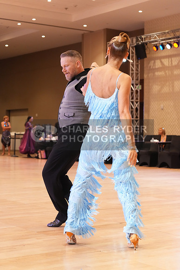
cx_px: 90
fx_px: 525
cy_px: 135
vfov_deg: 28.8
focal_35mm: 70
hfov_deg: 19.5
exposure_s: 1/250
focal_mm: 70
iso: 3200
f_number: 4
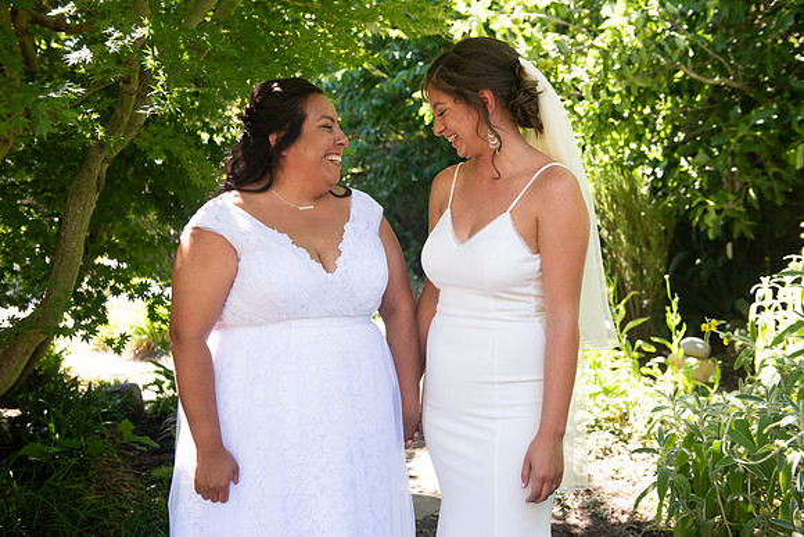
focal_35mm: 45
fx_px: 1005
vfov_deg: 29.9
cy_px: 268
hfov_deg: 43.6
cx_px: 402
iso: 640
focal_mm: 45
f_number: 4
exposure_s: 1/500
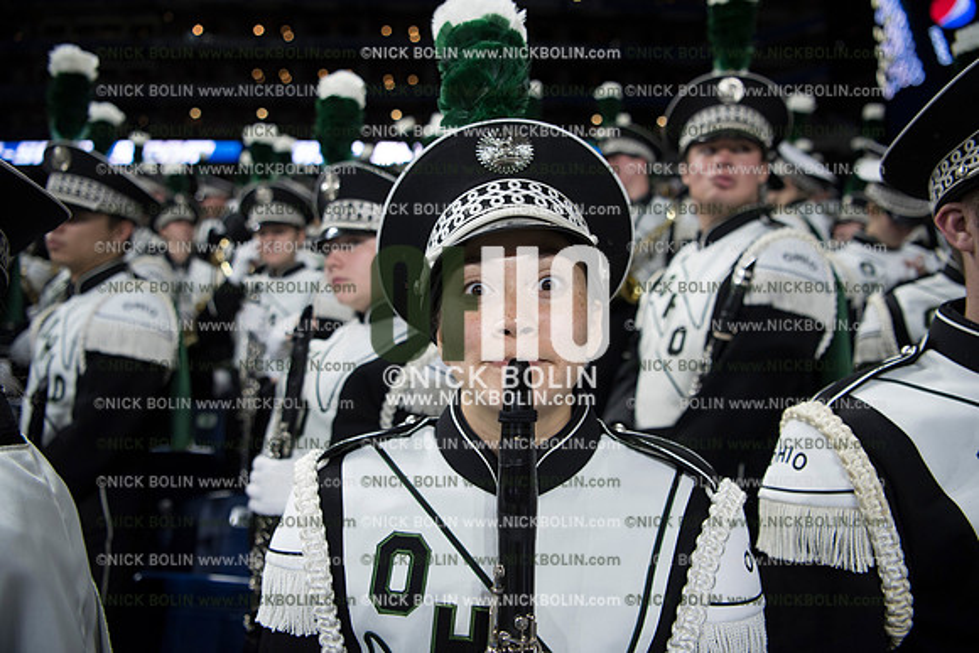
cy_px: 326
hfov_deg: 73.7
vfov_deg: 53.2
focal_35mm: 24
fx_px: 653
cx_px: 490
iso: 1250
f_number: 2.8
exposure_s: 1/640
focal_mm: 24
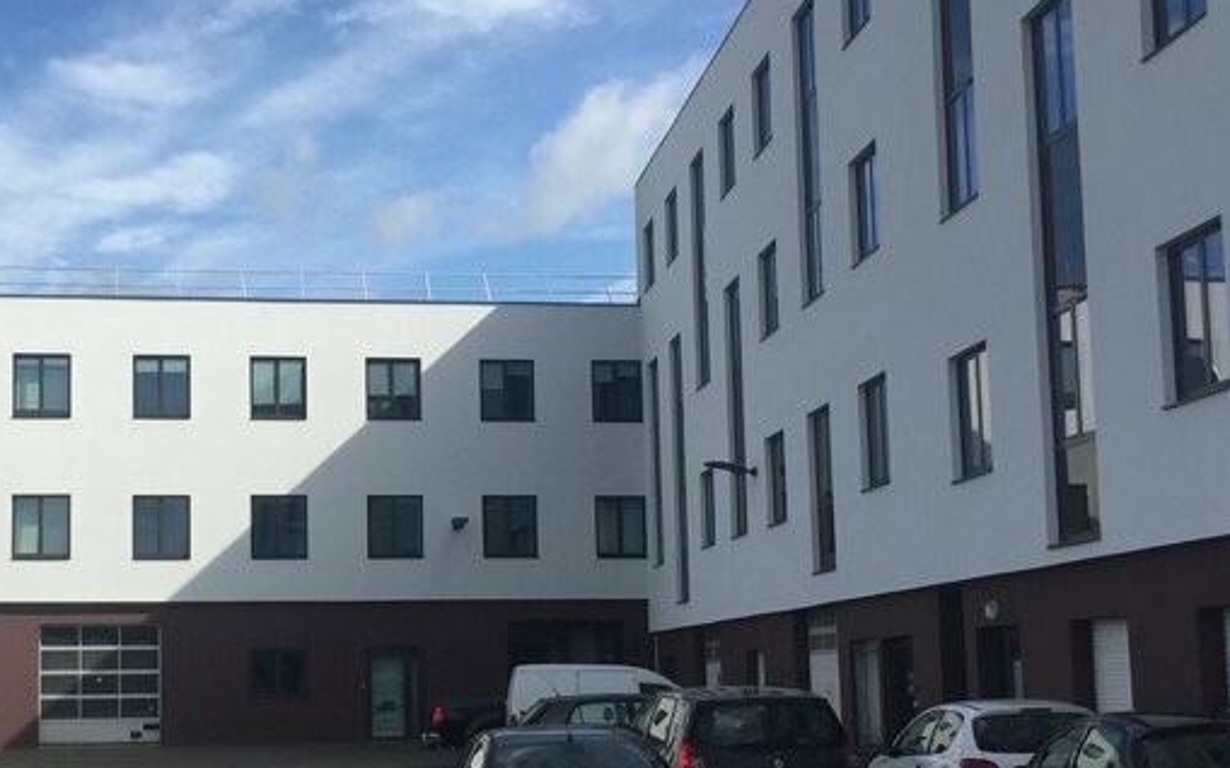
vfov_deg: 22.3
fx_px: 1944
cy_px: 437
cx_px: 275
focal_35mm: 58
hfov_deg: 34.2
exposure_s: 1/2825
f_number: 2.2
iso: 32
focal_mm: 4.15
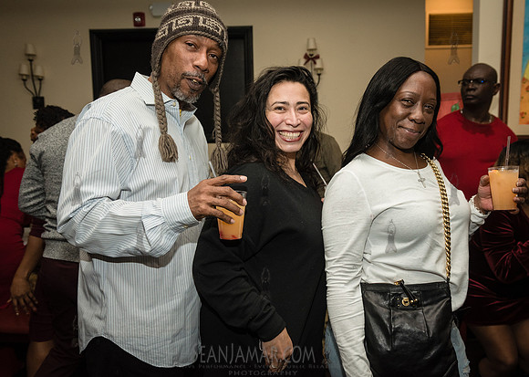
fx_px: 451
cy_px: 193
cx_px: 290
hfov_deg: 60.7
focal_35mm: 30
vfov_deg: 45.3
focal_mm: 28
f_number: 4.5
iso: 2000
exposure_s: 1/250
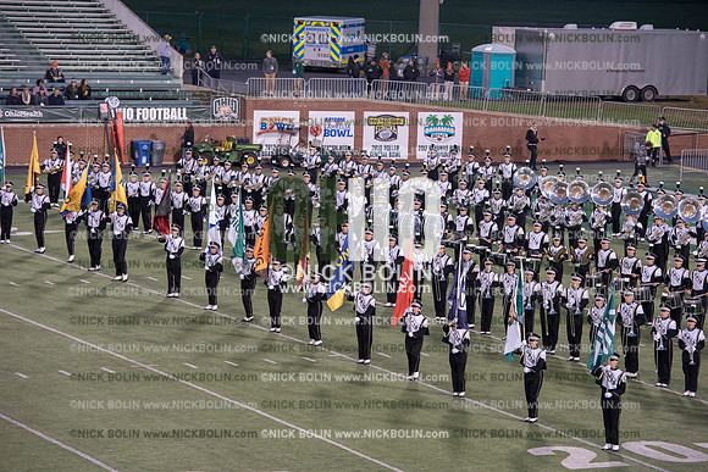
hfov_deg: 14.7
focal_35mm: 140
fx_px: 2754
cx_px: 354
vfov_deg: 9.8
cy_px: 236
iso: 2000
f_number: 5.6
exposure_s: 1/200
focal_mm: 140
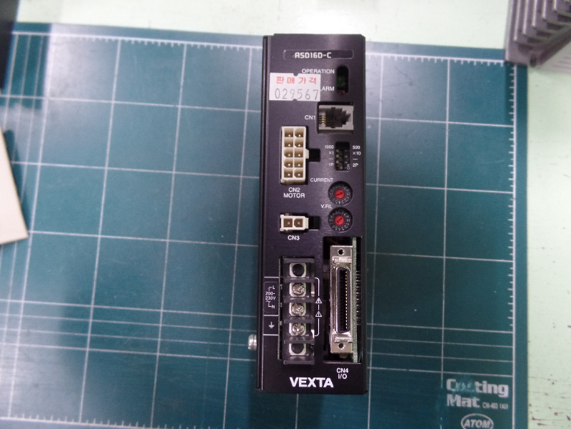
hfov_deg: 73.9
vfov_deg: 58.9
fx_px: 379
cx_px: 286
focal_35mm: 23
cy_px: 214
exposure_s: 1/30
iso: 400
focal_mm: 4.1
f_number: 2.8
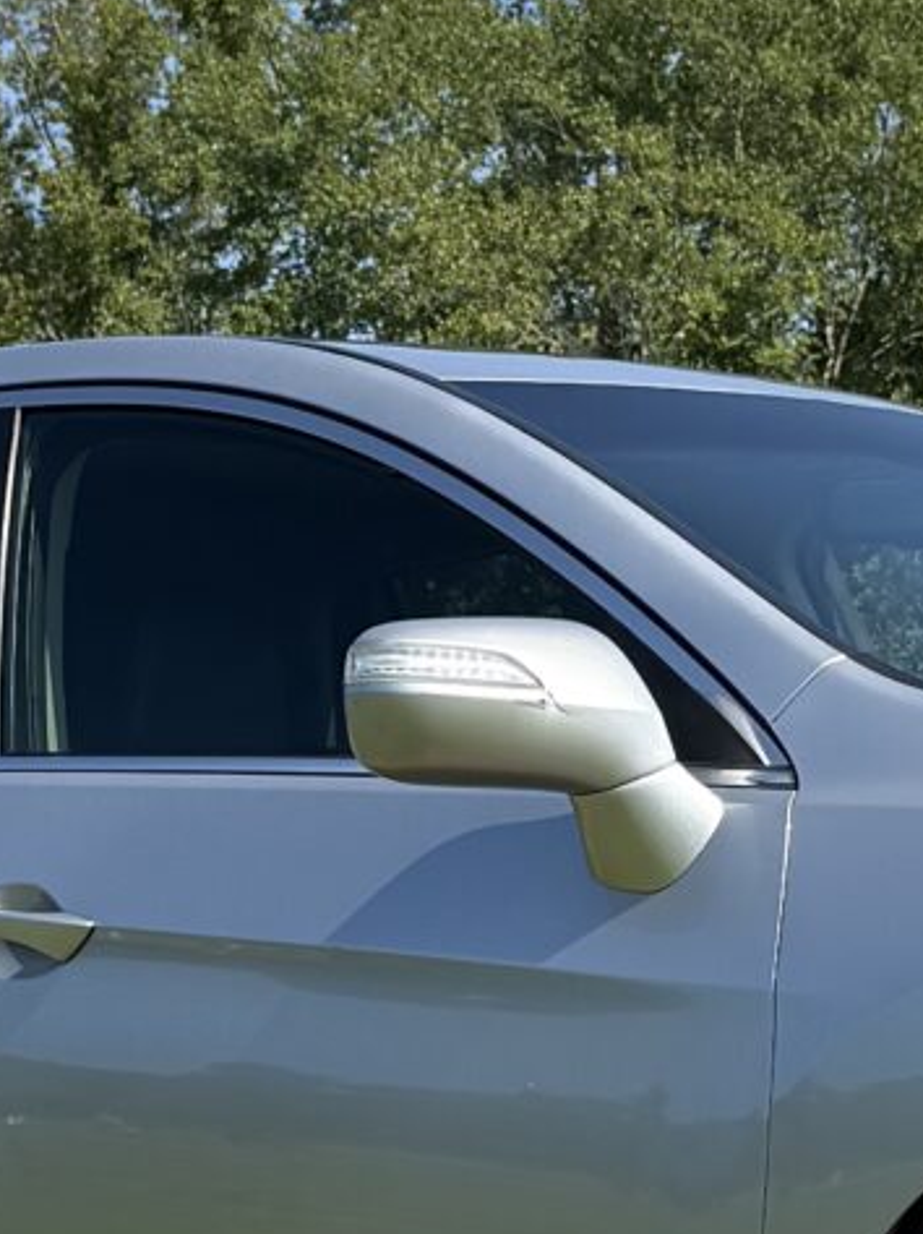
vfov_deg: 15.0
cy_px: 1062
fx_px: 4628
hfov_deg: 11.4
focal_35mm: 130
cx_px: 524
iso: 80
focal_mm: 6.76
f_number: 1.78
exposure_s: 1/3145
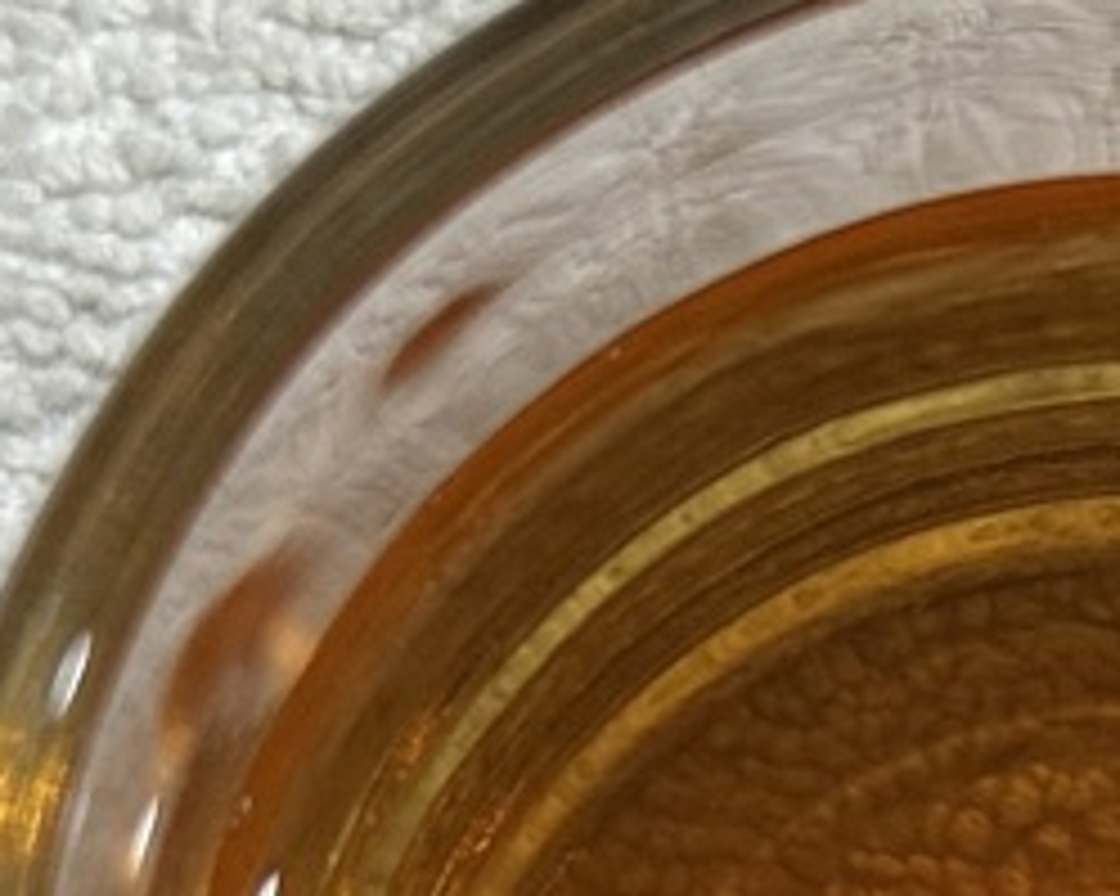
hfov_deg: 10.1
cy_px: 1148
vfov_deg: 8.1
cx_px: 1268
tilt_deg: -82.7
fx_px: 6229
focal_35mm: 188
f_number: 1.78
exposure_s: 1/33
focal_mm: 6.76
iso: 320
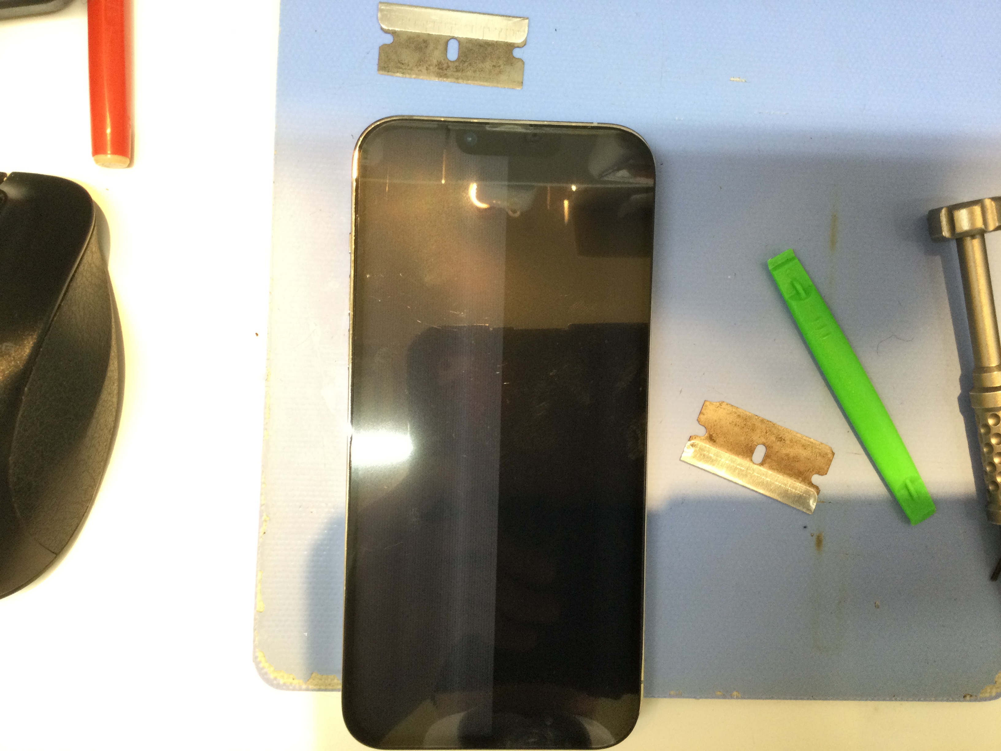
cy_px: 376
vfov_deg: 45.4
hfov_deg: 58.4
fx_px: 896
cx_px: 500
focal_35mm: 31
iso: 100
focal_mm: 3.3
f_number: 2.4
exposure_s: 1/33
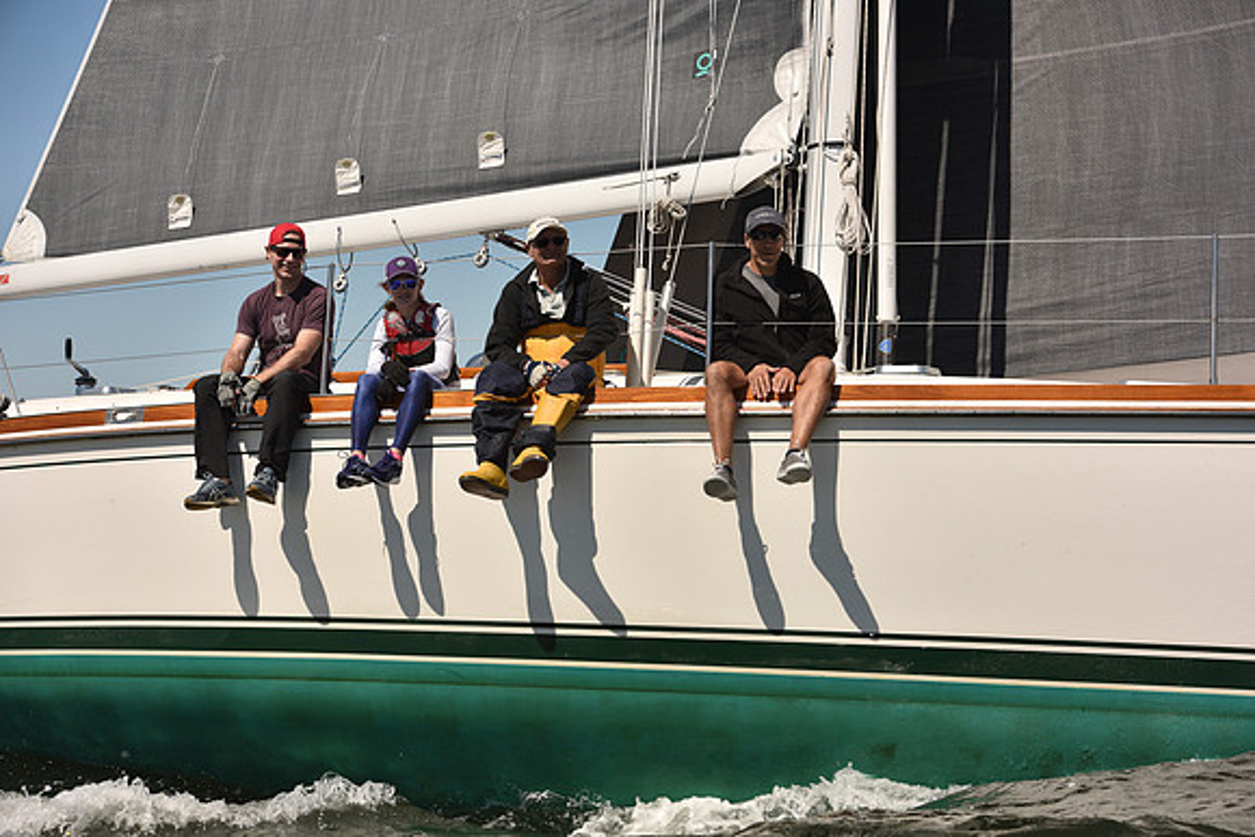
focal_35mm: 70
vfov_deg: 19.5
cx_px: 628
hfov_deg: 28.8
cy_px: 418
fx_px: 2441
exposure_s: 1/1250
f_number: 5.6
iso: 250
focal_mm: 70
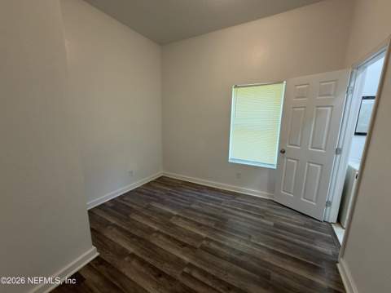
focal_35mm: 14
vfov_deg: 85.6
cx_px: 196
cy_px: 146
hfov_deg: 102.1
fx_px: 158
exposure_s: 1/30
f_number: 2.2
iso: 100
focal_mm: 2.22
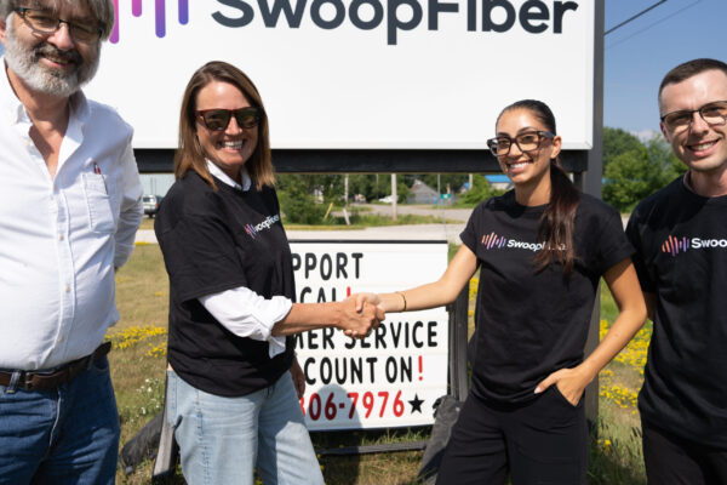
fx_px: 565
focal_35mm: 28
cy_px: 242
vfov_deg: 46.4
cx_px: 364
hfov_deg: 65.5
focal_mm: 28
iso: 100
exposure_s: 1/1000
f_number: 5
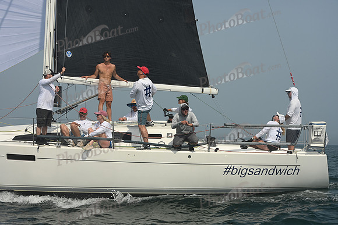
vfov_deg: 19.5
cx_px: 169
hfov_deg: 28.8
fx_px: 657
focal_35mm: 70
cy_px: 112
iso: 320
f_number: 10
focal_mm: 70
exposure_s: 1/1250
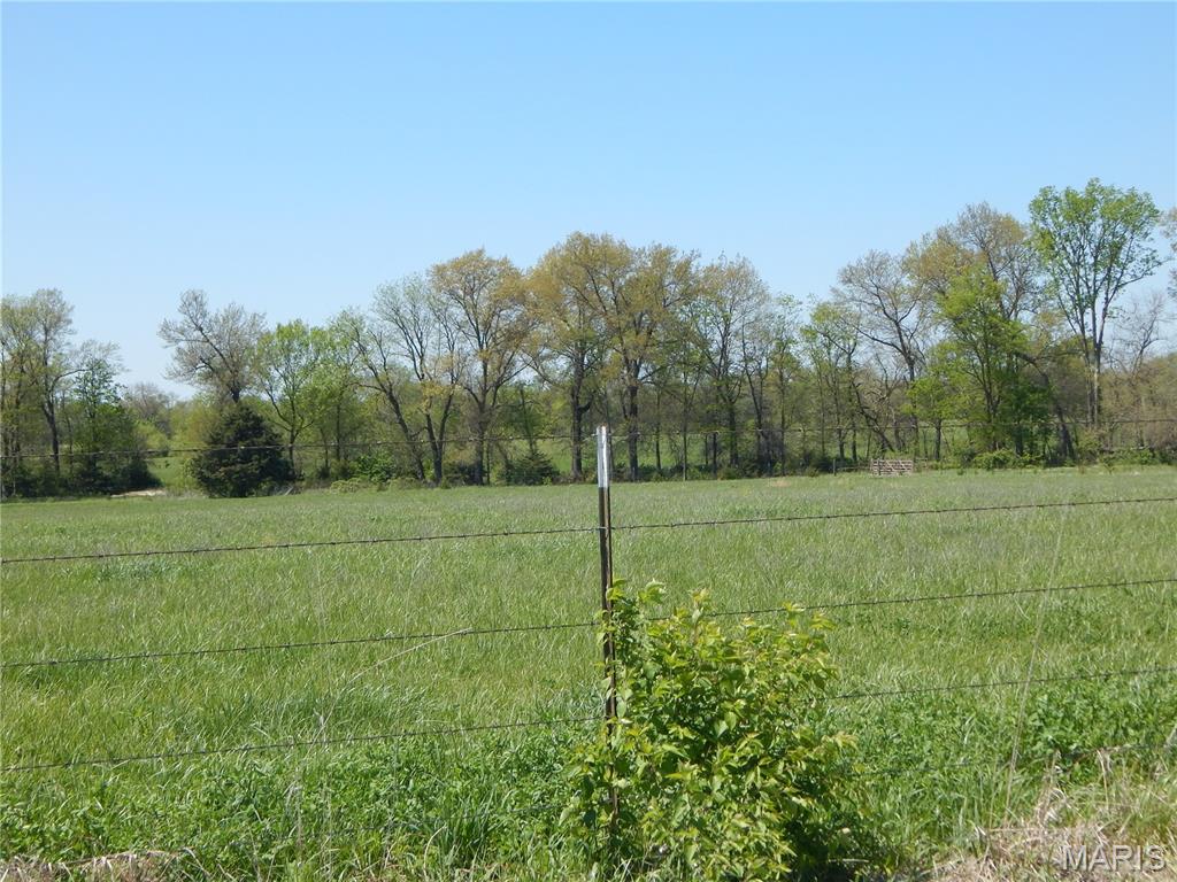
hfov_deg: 31.7
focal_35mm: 61
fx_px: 2074
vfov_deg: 24.0
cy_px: 441
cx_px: 588
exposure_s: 1/800
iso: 125
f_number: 4
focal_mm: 10.9
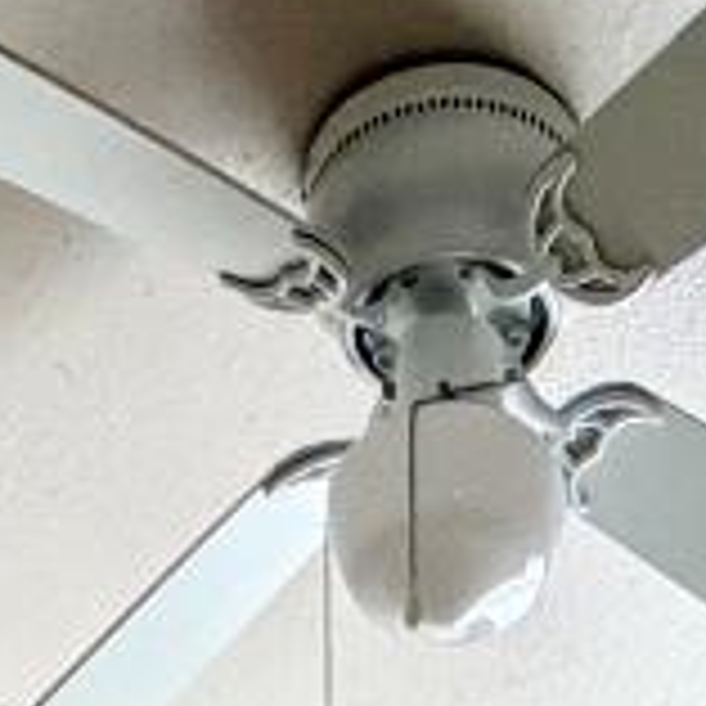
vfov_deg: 9.3
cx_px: 373
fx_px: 2723
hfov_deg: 14.8
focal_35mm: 118
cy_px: 2467
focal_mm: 2.22
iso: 320
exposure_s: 1/85
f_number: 2.2
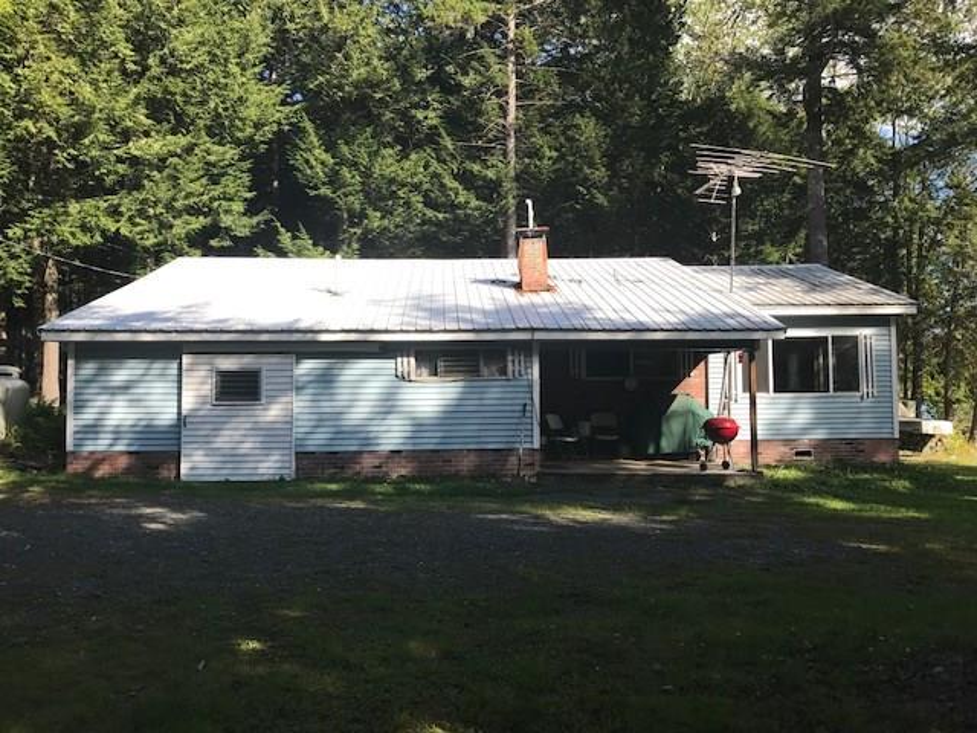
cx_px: 488
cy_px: 366
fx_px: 790
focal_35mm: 28
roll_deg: +0.2
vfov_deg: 49.7
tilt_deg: +1.7
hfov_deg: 63.4
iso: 20
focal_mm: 3.99
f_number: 1.8
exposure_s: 1/1041
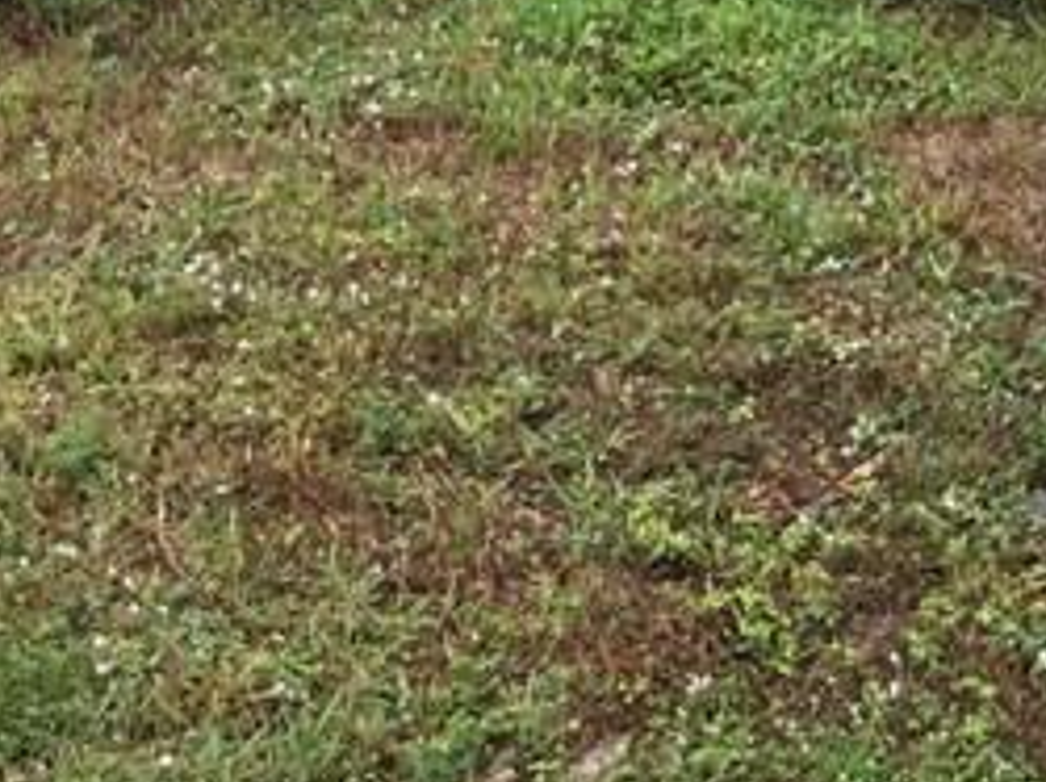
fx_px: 3834
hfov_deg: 15.5
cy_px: -397
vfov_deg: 11.2
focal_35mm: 127
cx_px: 720
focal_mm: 3.3
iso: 25
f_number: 2.4
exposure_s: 1/285
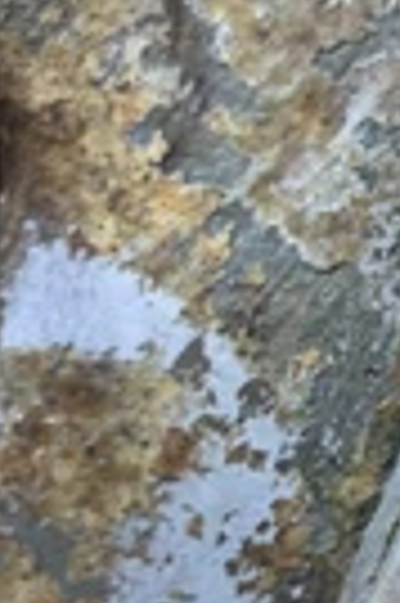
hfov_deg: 14.9
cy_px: 418
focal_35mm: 81
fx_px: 1353
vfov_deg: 24.9
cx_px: 688
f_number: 1.8
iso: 50
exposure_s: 1/60
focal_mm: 4.25
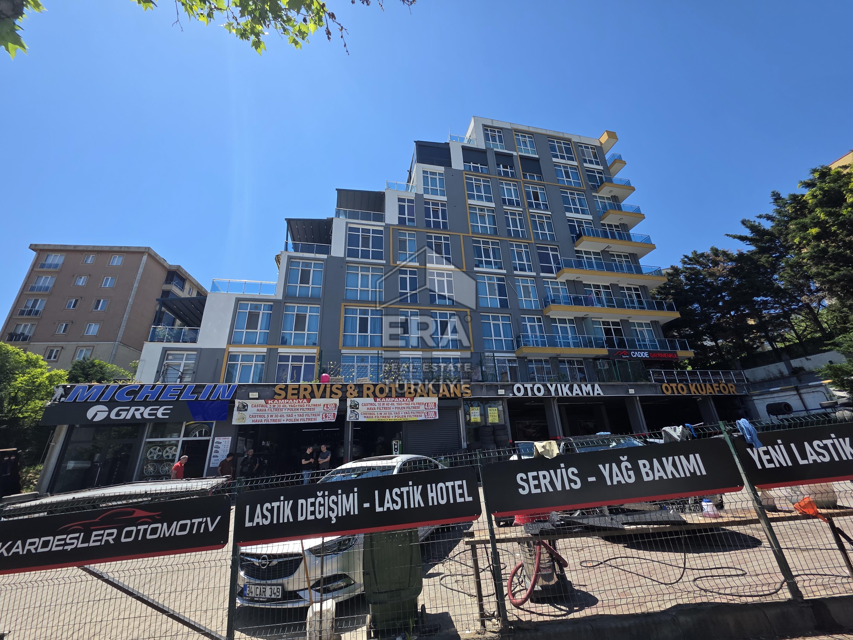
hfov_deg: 106.2
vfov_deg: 89.9
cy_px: 320
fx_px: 320
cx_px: 426
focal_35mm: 13
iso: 40
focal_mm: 2.2
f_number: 1.9
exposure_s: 1/1391
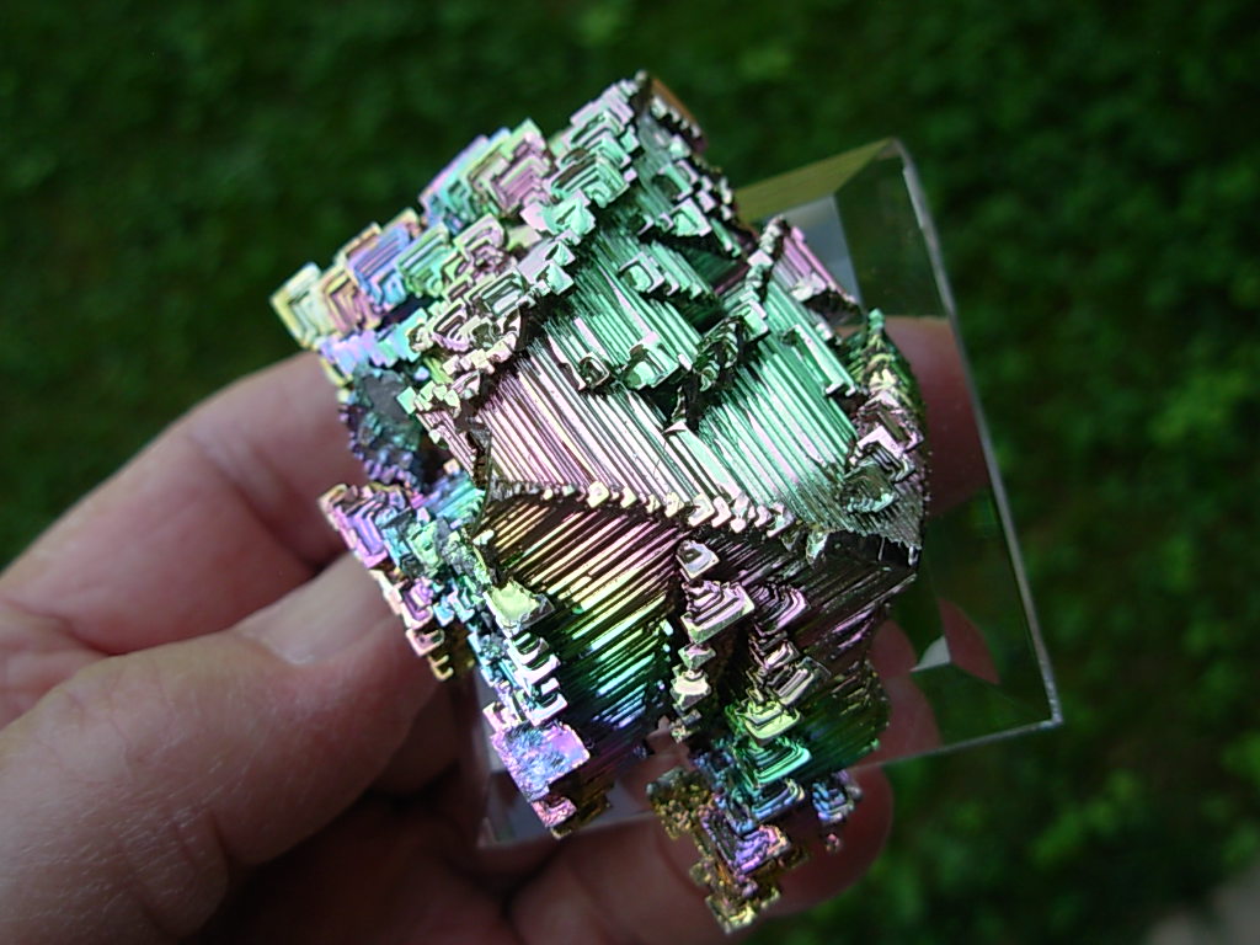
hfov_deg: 49.0
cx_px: 630
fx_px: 1383
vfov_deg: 37.7
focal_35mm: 38
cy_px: 472
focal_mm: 6.3
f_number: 2.9
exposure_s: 1/395
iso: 50
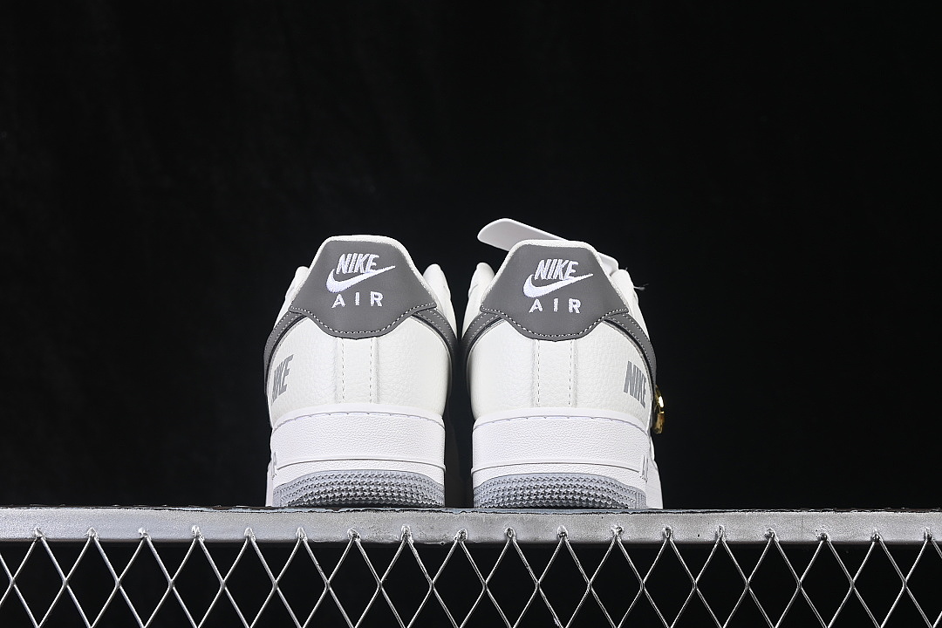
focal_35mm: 75
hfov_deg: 27.0
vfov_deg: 18.2
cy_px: 314
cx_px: 471
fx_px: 1962
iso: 160
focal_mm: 50
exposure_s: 1/80
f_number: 8
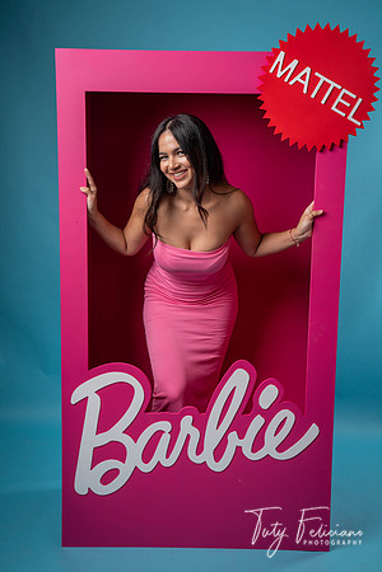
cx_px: 191
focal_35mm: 44
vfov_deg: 44.5
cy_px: 286
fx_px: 700
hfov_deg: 30.5
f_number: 5.6
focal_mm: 44
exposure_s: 1/200
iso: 250
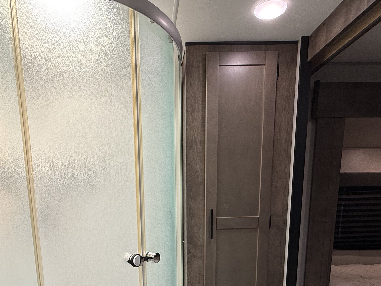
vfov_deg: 43.1
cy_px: 269
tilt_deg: -11.9
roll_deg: +0.4
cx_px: 159
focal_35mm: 29
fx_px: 319
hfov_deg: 61.3
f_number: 2.2
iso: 64
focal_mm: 2.22
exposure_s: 1/99
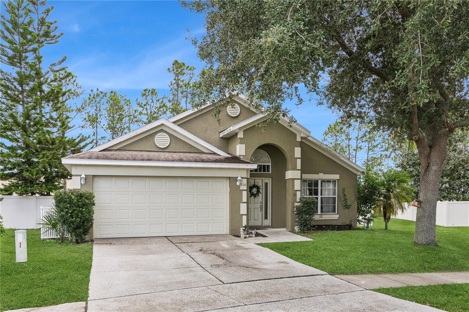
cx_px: 234
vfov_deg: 47.9
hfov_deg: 67.4
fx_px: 351
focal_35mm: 27
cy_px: 156
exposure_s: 1/160
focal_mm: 18
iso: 200
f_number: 9
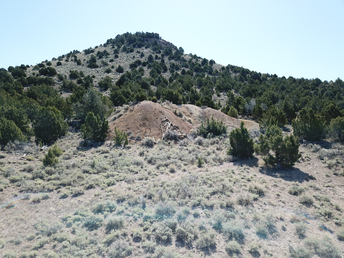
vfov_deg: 53.1
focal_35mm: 26
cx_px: 172
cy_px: 129
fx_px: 258
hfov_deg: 67.3
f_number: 2.2
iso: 100
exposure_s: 1/710
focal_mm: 4.73
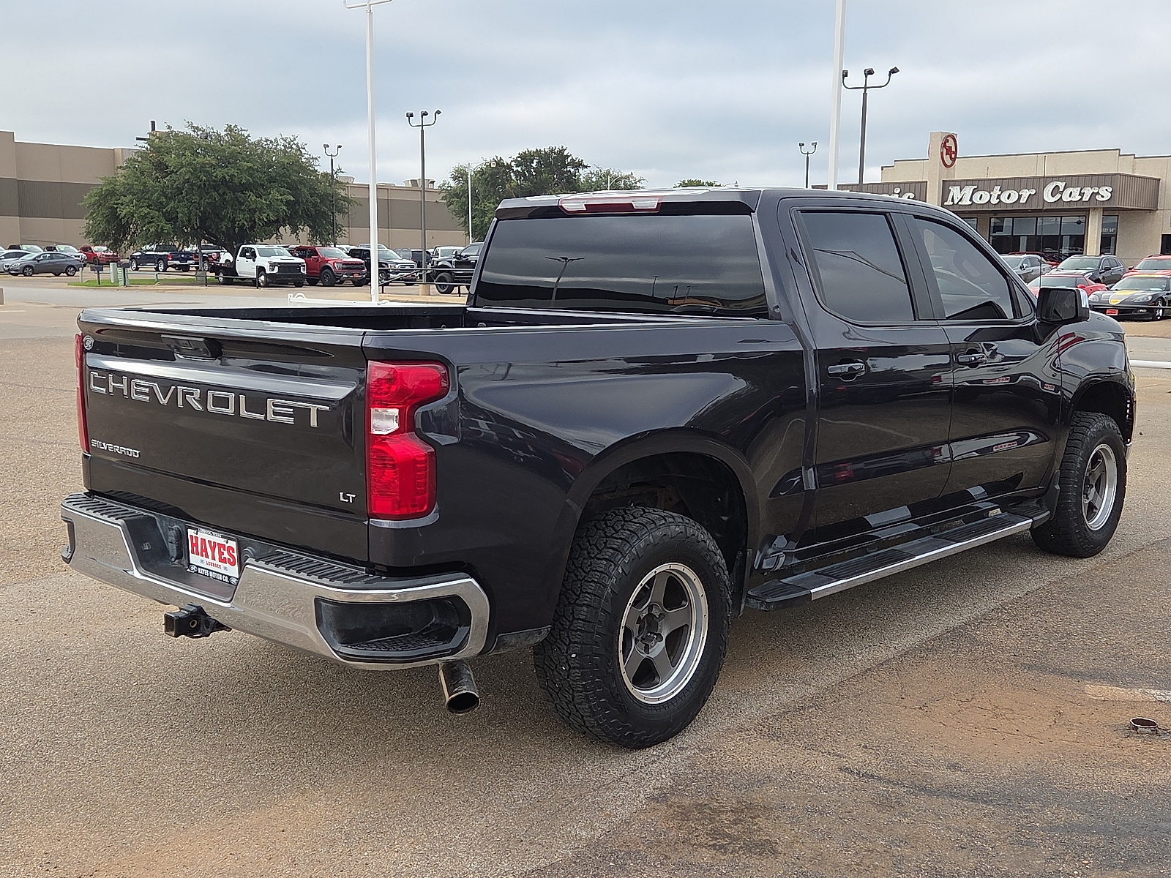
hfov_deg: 50.1
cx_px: 586
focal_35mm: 37
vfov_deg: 38.7
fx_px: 1252
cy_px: 439
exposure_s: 1/1667
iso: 76
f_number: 1.8
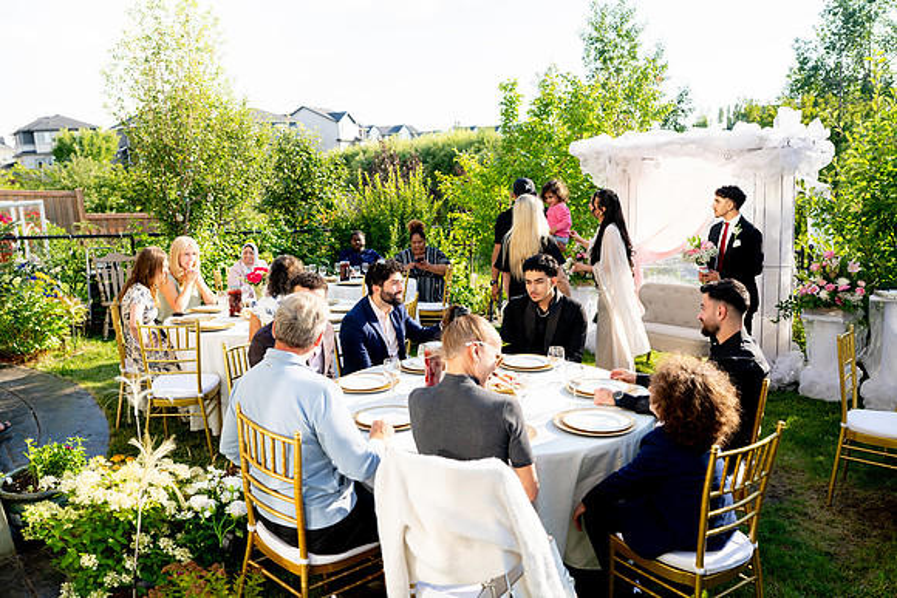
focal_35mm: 28
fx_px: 698
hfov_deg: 65.5
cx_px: 448
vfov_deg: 46.4
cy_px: 299
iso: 200
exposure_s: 1/640
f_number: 3.5
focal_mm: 28
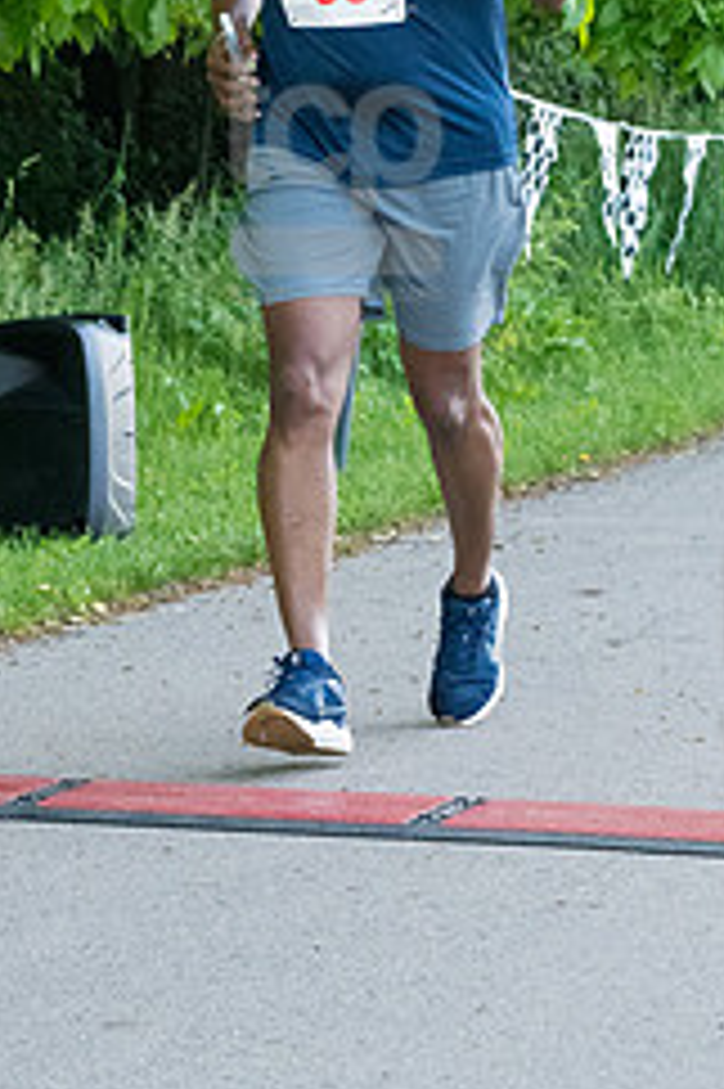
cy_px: 180
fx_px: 5890
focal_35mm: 195
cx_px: 335
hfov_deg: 7.0
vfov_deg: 10.5
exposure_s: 1/1600
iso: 4000
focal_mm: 70
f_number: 5.6
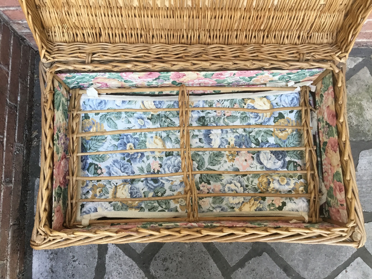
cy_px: 140
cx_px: 186
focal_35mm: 31
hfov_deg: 58.4
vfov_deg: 45.4
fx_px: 333
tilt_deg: -81.0
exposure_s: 1/33
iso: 40
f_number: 2.4
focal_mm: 3.3
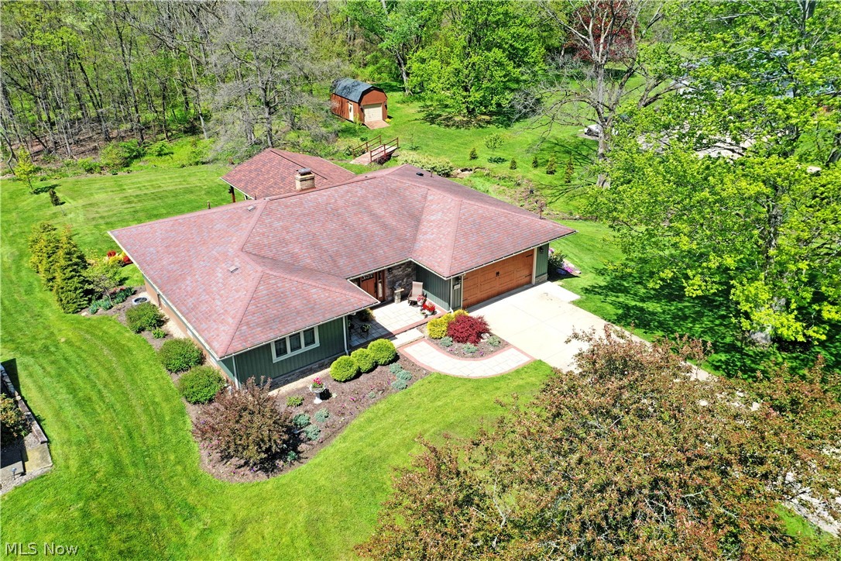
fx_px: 654
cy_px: 280
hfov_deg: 65.5
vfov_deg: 46.4
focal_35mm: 28
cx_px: 420
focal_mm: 10.26
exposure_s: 1/320
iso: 100
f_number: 5.6
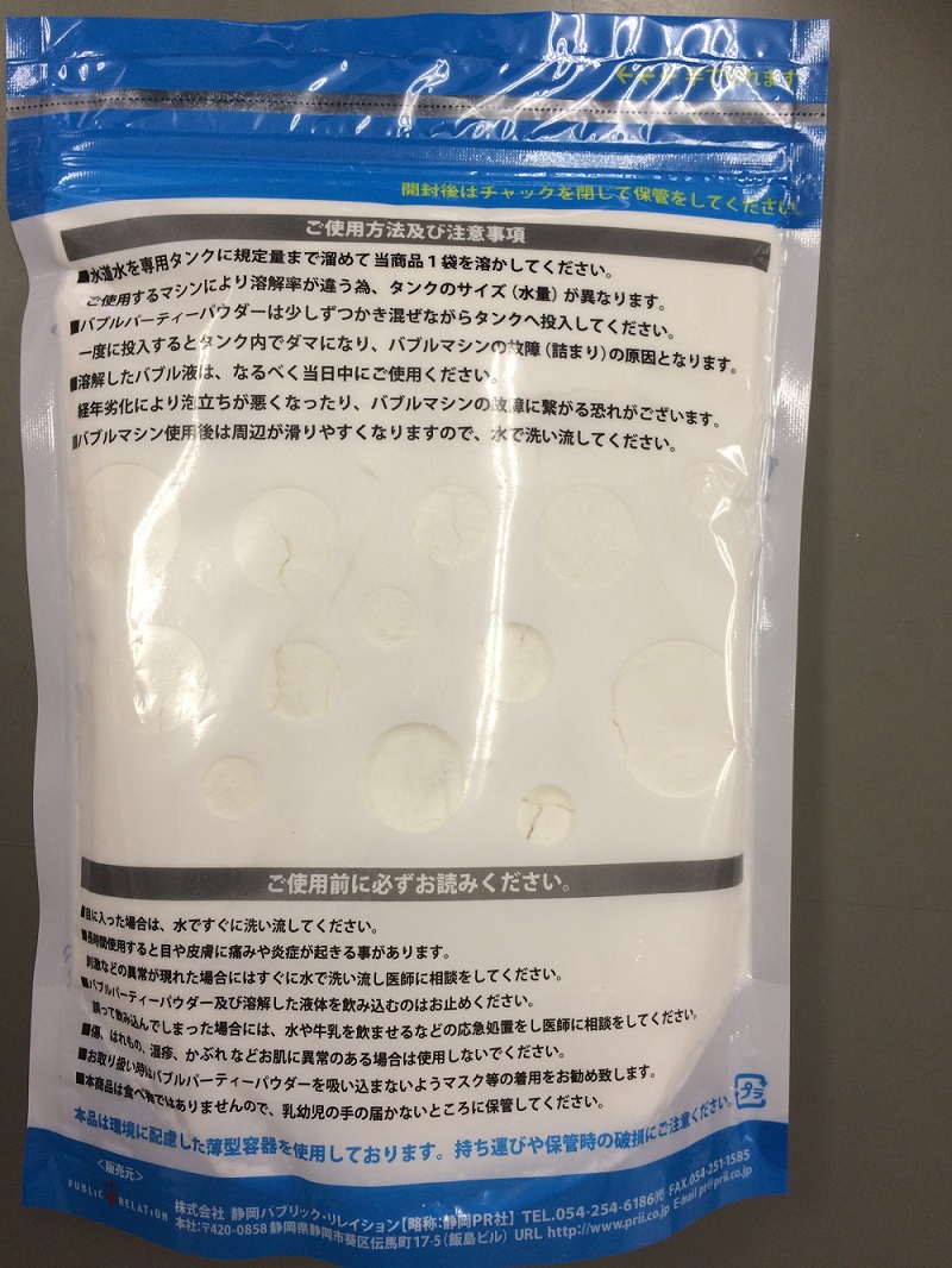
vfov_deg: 61.6
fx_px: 1063
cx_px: 476
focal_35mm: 29
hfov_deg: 48.2
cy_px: 634
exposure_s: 1/60
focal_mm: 4.15
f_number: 2.2
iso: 50
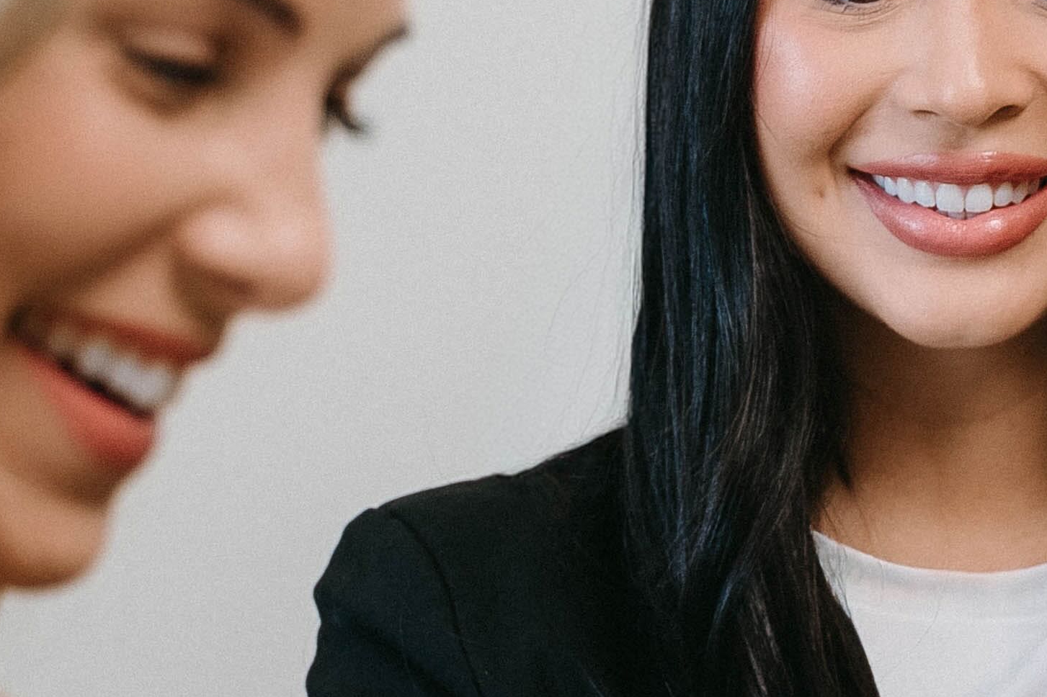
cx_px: 1237
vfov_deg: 6.4
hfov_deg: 9.5
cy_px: 576
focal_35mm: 214
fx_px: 6230
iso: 200
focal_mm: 45.7
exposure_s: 1/200
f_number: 2.8
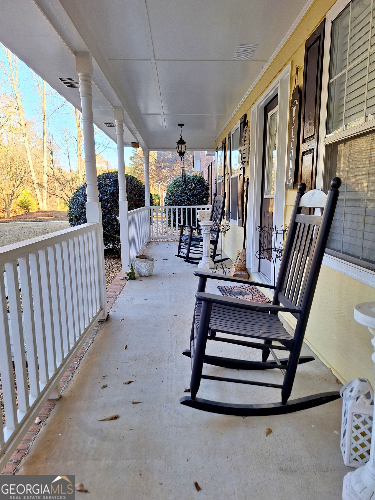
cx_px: 188
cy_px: 250
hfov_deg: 58.9
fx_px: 332
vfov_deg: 73.9
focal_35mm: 23
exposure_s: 1/146
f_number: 1.8
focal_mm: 5.54
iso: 40
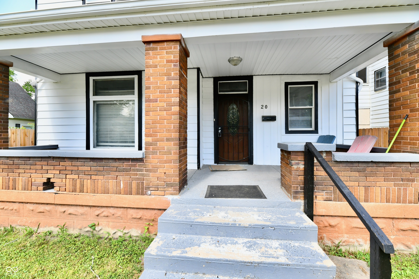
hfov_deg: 104.3
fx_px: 163
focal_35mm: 14
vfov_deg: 81.2
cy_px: 140
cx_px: 210
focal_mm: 14
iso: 640
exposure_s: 1/320
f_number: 9
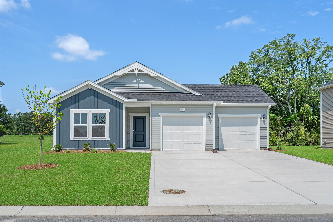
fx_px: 305
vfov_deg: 40.0
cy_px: 111
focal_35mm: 33
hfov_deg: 57.2
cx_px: 166
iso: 50
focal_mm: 33
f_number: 4
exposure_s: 1/1000
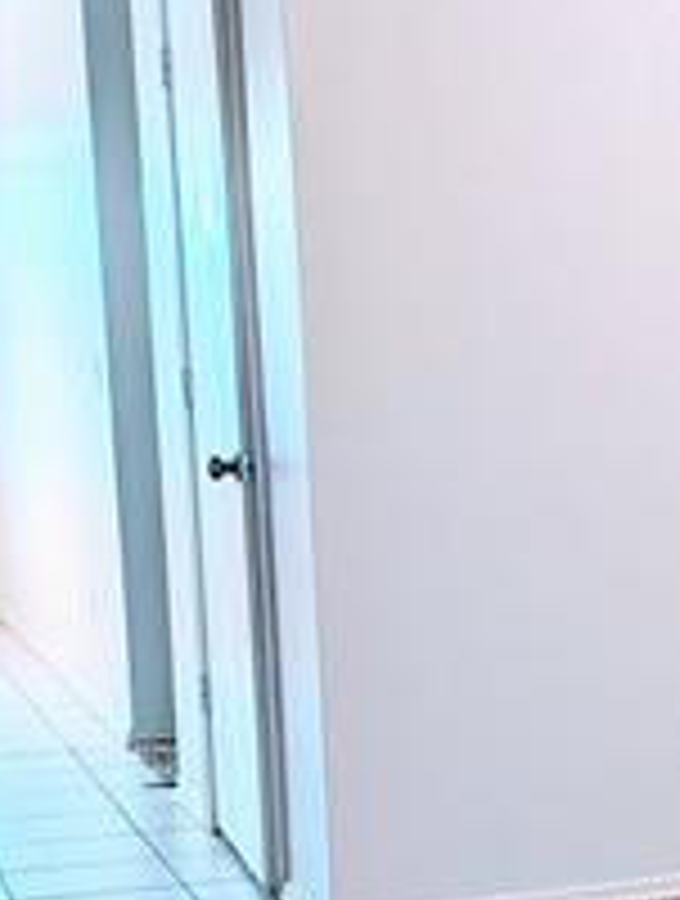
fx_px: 2399
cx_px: 1184
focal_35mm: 92
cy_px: 698
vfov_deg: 21.0
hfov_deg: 14.4
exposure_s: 1/30
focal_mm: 6.81
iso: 100
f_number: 1.85
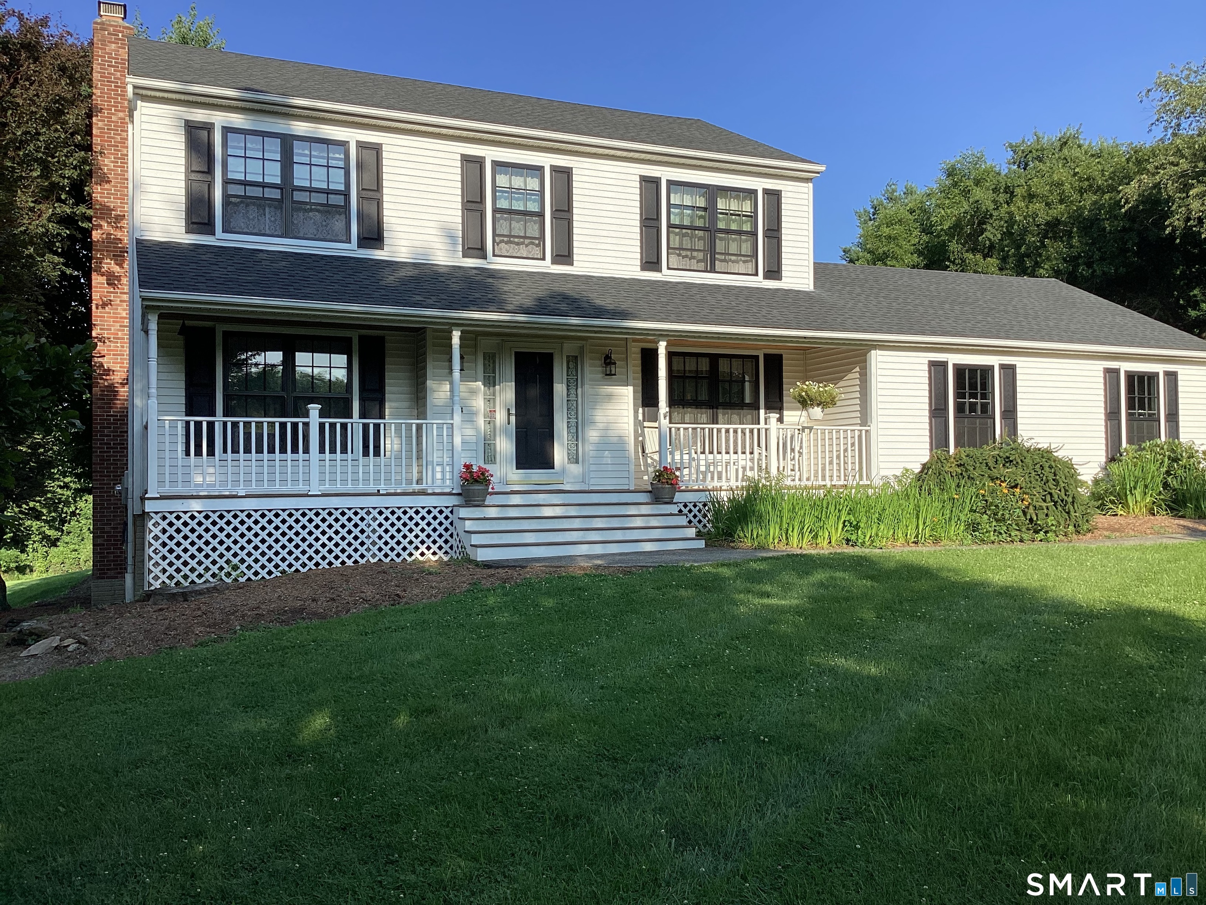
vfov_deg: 45.4
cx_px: 603
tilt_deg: +1.8
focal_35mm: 31
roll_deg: +0.5
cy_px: 452
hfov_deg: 58.4
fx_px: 1080
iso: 25
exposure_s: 1/867
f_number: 2.4
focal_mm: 3.3
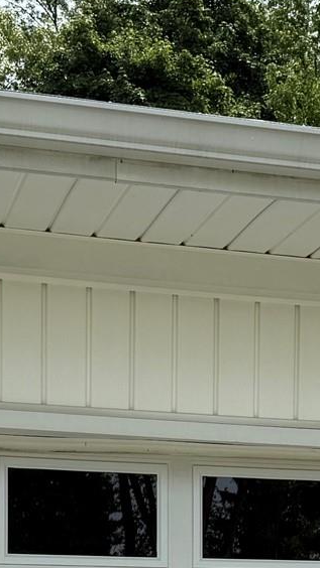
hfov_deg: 12.5
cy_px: 600
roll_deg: +0.2
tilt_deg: -0.3
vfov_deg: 21.5
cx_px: 344
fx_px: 1434
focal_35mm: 95
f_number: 1.78
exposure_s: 1/4975
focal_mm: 6.76
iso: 80
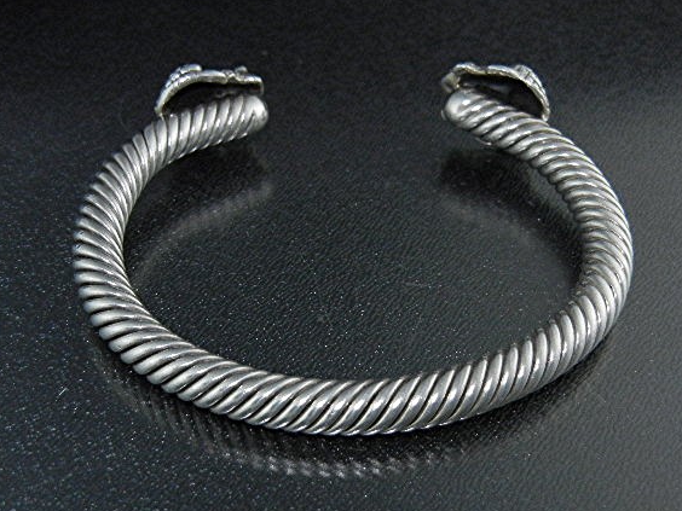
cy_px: 267
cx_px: 345
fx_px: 1162
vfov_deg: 24.8
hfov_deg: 32.7
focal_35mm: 59
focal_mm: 9.3
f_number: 7.8
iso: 800
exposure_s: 1/30
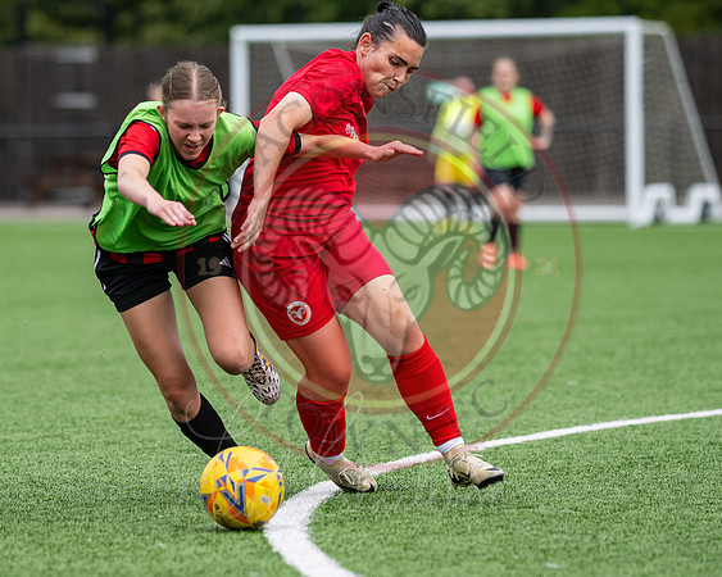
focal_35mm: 228
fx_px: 4872
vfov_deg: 6.8
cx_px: 291
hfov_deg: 8.5
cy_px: 289
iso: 200
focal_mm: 135
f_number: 2.2
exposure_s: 1/5000
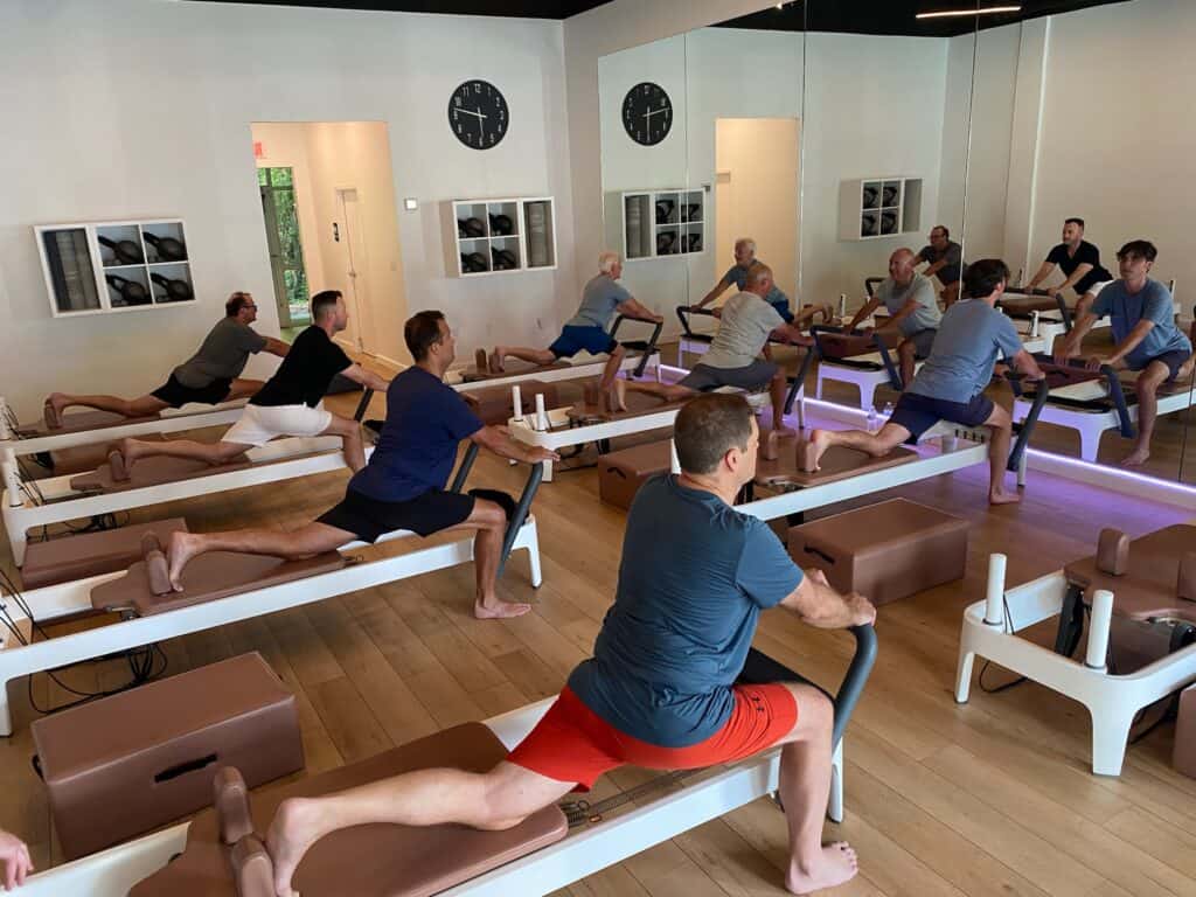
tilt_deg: -16.3
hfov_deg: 67.3
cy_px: 448
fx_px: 898
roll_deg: +2.4
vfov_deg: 53.1
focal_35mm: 26
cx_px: 598
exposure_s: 1/60
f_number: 1.8
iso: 200
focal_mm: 4.25
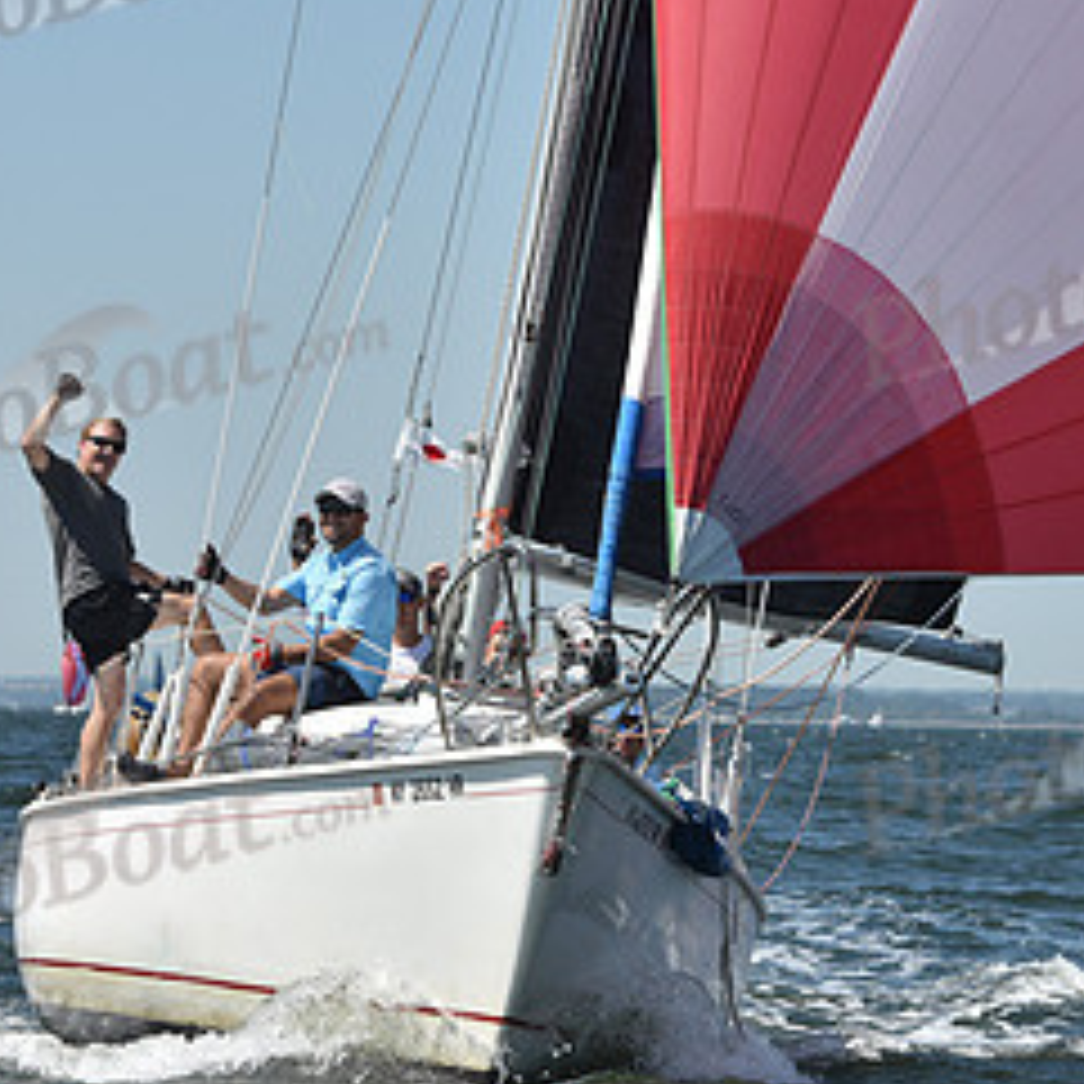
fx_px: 8680
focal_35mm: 245
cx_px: 625
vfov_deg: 7.1
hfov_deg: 7.1
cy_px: 569
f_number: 8
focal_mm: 120
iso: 250
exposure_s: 1/1250
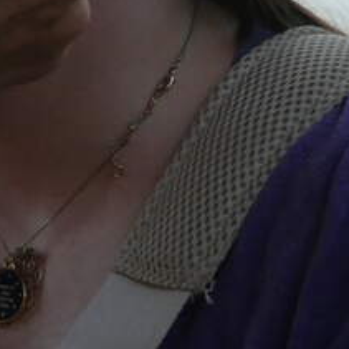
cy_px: -137
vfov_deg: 10.0
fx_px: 1951
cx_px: -495
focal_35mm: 171
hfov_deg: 9.2
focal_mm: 17
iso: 800
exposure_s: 1/500
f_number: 4.5
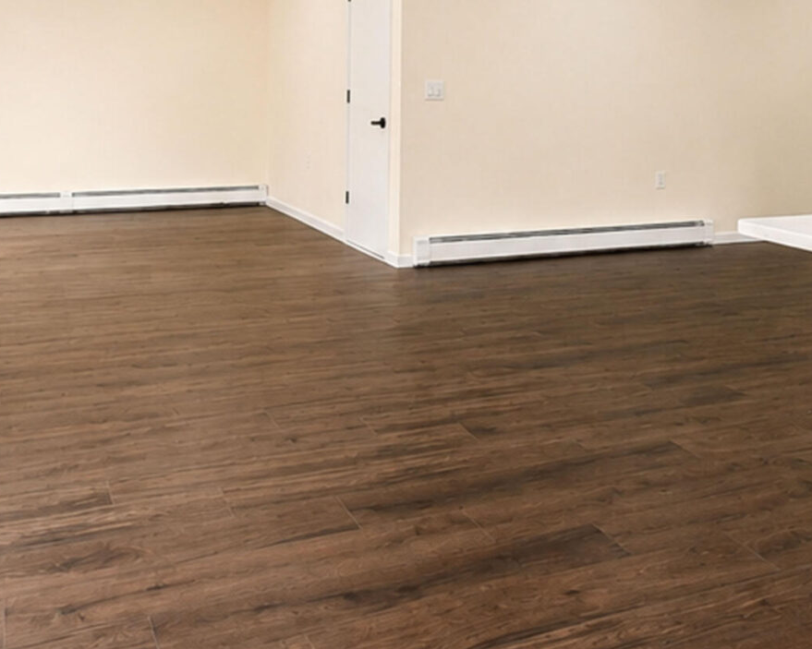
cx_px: 474
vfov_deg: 34.2
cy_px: 49
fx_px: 985
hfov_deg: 44.6
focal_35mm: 41
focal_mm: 10
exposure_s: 1/60
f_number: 8
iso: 1250
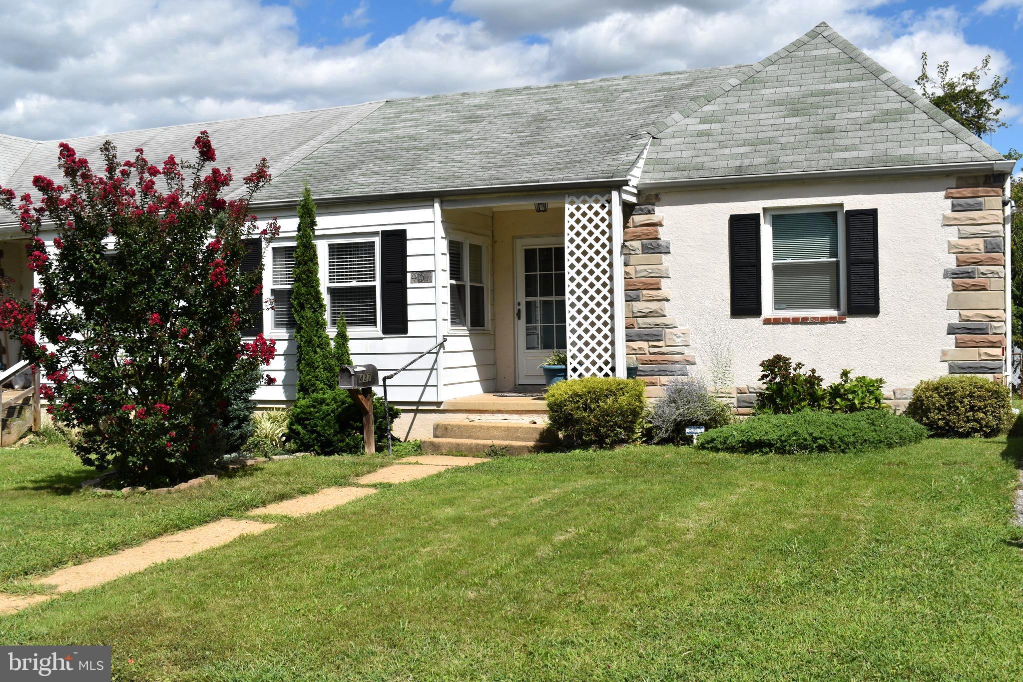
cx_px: 512
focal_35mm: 38
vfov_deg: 35.5
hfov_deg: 51.3
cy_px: 341
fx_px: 1065
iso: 100
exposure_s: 1/400
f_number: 10
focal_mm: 25
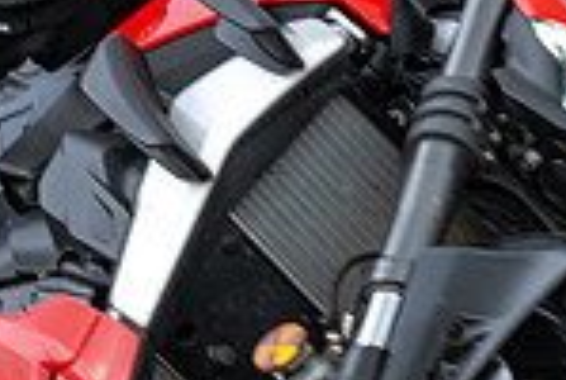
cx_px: -180
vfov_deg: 0.7
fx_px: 31050
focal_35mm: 1971
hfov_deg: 1.0
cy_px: 207
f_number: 11
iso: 400
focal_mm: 410
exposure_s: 1/160
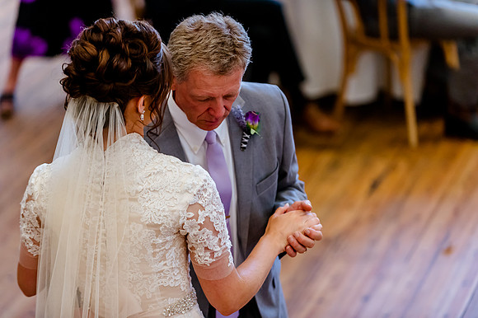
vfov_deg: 9.1
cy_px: 159
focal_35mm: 150
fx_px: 1990
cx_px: 239
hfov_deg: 13.7
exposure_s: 1/640
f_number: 2.8
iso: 2500
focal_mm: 150
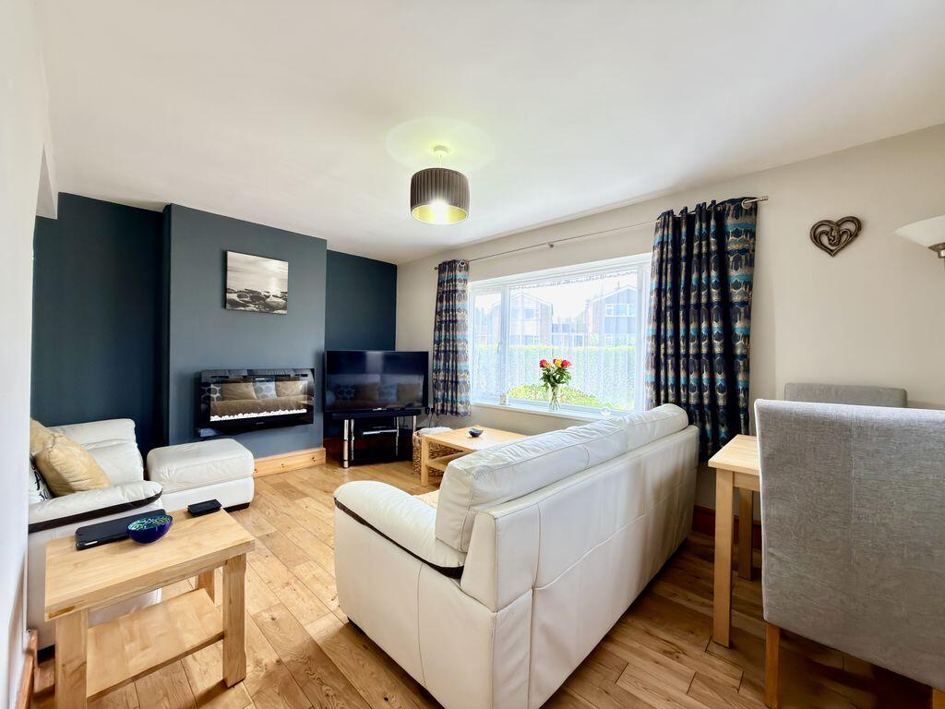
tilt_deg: -0.8
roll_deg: +0.1
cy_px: 354
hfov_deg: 102.1
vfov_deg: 85.7
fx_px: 382
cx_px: 472
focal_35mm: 14
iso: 50
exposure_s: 1/48
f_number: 2.2
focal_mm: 2.22
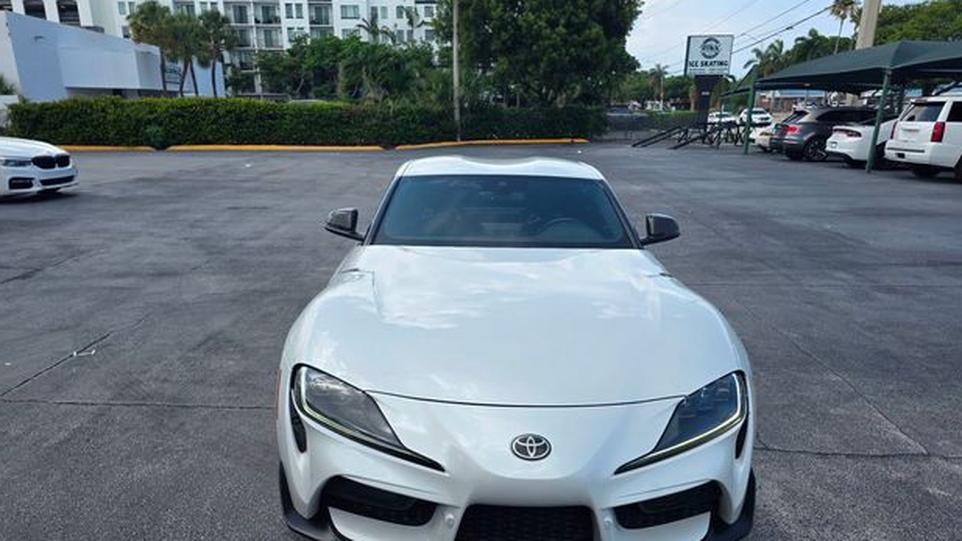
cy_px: 345
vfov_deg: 44.0
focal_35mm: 26
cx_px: 466
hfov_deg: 71.9
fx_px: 663
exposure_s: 1/3185
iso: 80
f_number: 1.7
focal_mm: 6.3
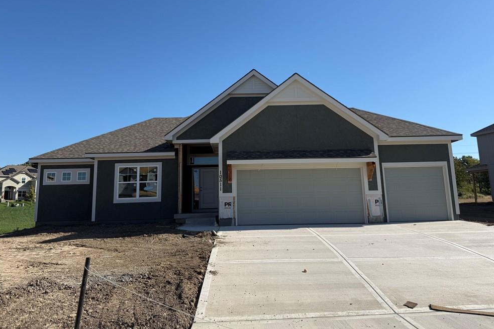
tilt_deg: +9.9
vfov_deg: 49.3
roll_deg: +1.1
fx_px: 357
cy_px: 138
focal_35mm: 26
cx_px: 245
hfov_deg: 69.4
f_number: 1.78
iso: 80
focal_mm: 6.76
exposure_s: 1/4975
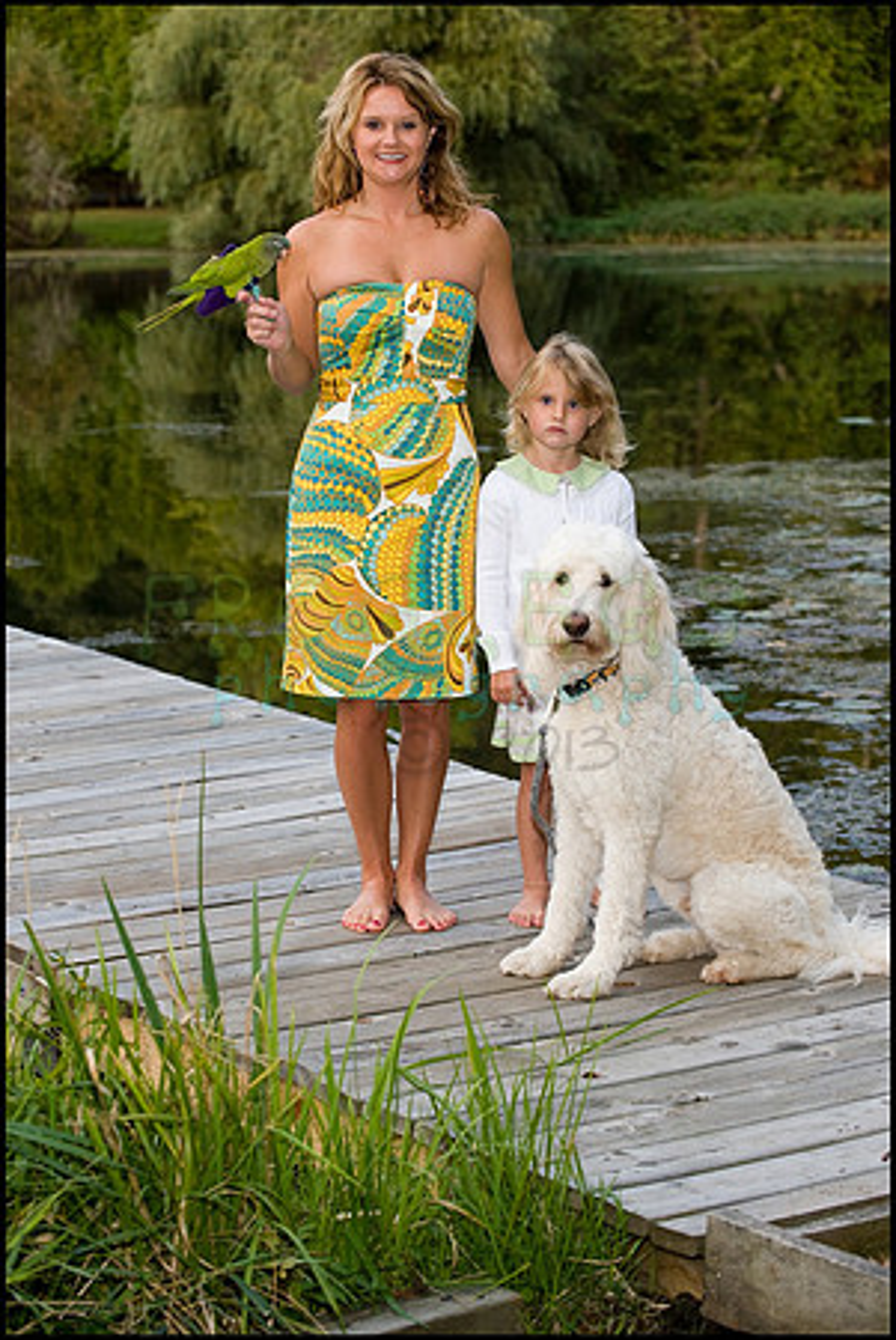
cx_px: 448
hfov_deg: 15.9
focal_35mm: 86
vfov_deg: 23.6
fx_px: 3203
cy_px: 670
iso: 400
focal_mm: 86
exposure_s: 1/200
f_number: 6.3
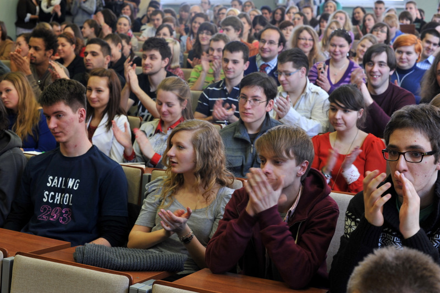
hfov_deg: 39.6
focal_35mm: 50
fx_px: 611
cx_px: 220
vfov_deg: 27.0
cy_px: 146
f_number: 6.3
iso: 640
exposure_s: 1/60
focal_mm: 50
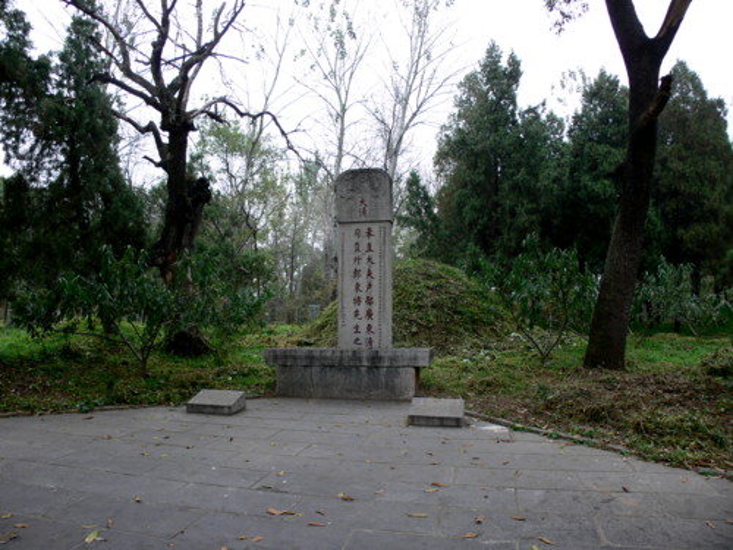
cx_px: 366
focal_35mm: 35
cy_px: 275
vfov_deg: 40.7
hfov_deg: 52.6
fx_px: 741
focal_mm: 7.4
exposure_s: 1/40
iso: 80
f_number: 2.8
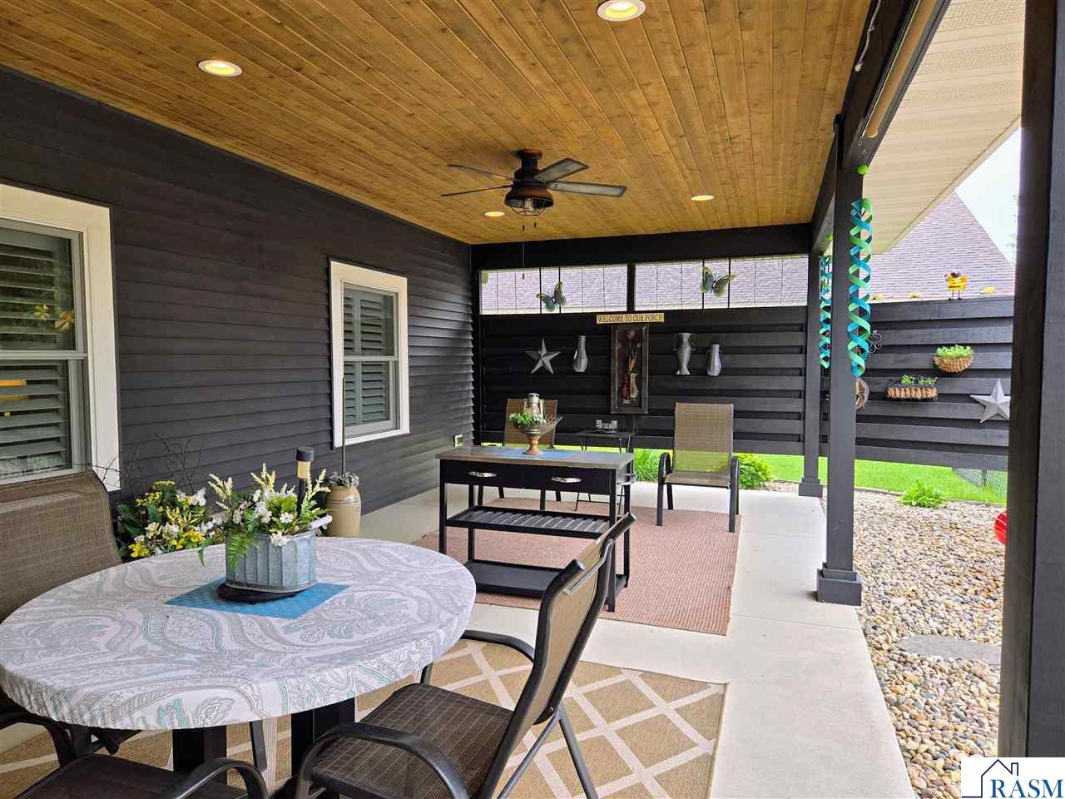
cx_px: 532
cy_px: 400
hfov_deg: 73.9
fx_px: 708
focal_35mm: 23
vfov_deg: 58.9
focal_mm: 5.4
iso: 25
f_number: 1.8
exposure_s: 1/154
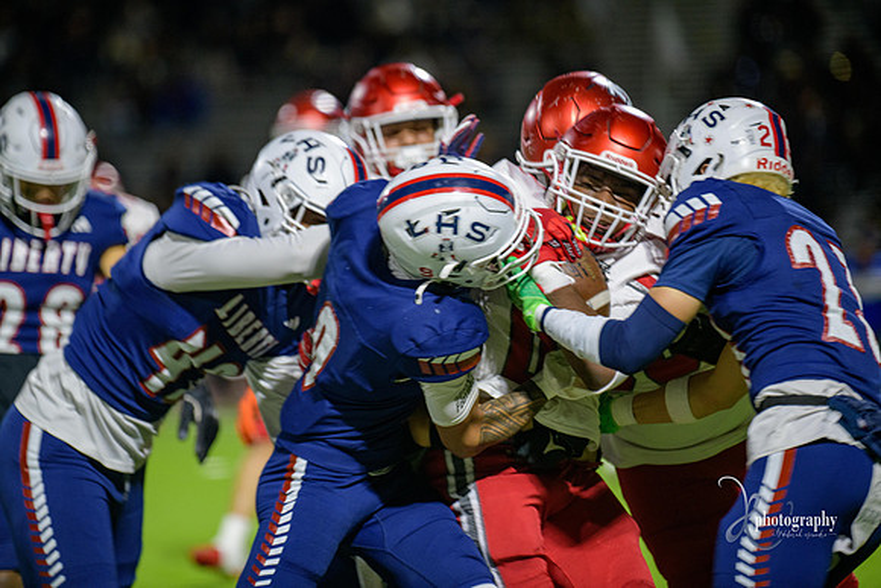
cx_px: 440
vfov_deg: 5.1
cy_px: 294
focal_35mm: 270
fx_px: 6609
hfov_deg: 7.6
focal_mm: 270
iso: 2000
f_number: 2.8
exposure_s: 1/250
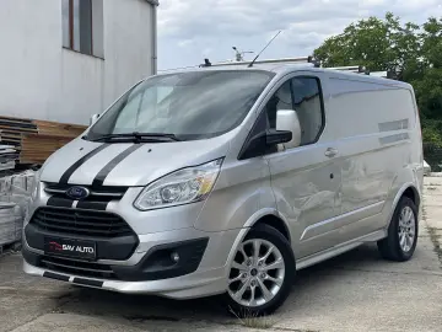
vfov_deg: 28.0
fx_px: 664
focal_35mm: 52
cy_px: 166
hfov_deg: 36.8
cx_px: 221
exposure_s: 1/1916
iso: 32
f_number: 2
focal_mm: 6
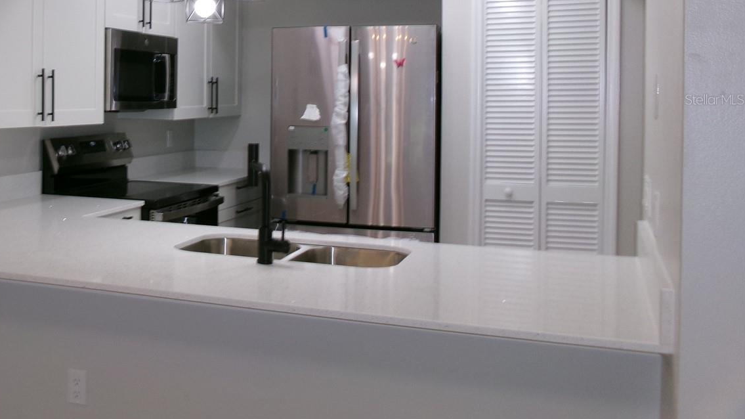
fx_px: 849
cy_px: 99
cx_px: 222
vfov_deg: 27.3
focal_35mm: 43
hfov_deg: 46.3
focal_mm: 5.1
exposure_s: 1/34
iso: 102
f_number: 3.9
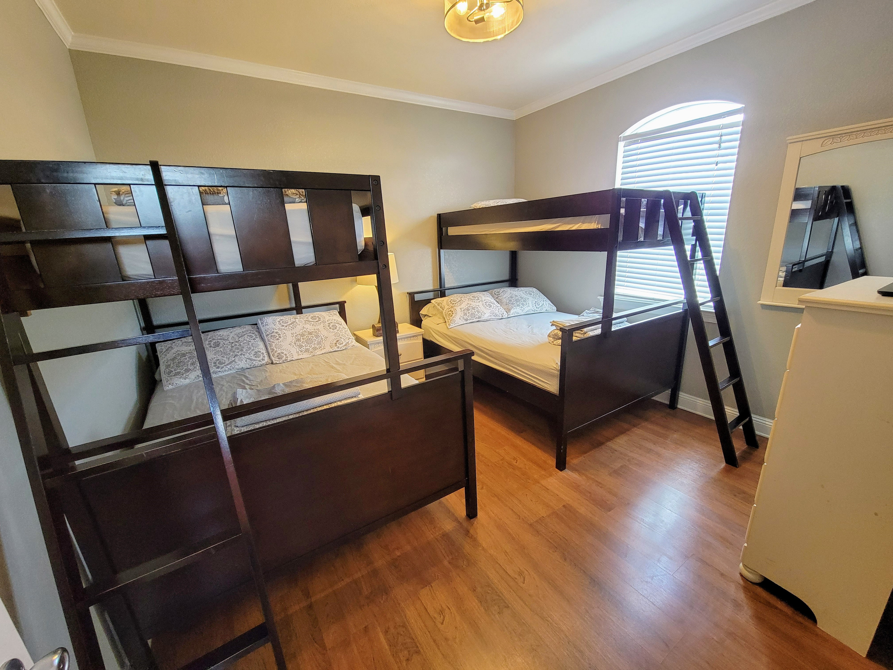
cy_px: 335
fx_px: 335
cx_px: 446
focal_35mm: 13
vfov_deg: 89.9
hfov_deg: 106.2
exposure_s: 1/59
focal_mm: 2.2
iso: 400
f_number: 2.2
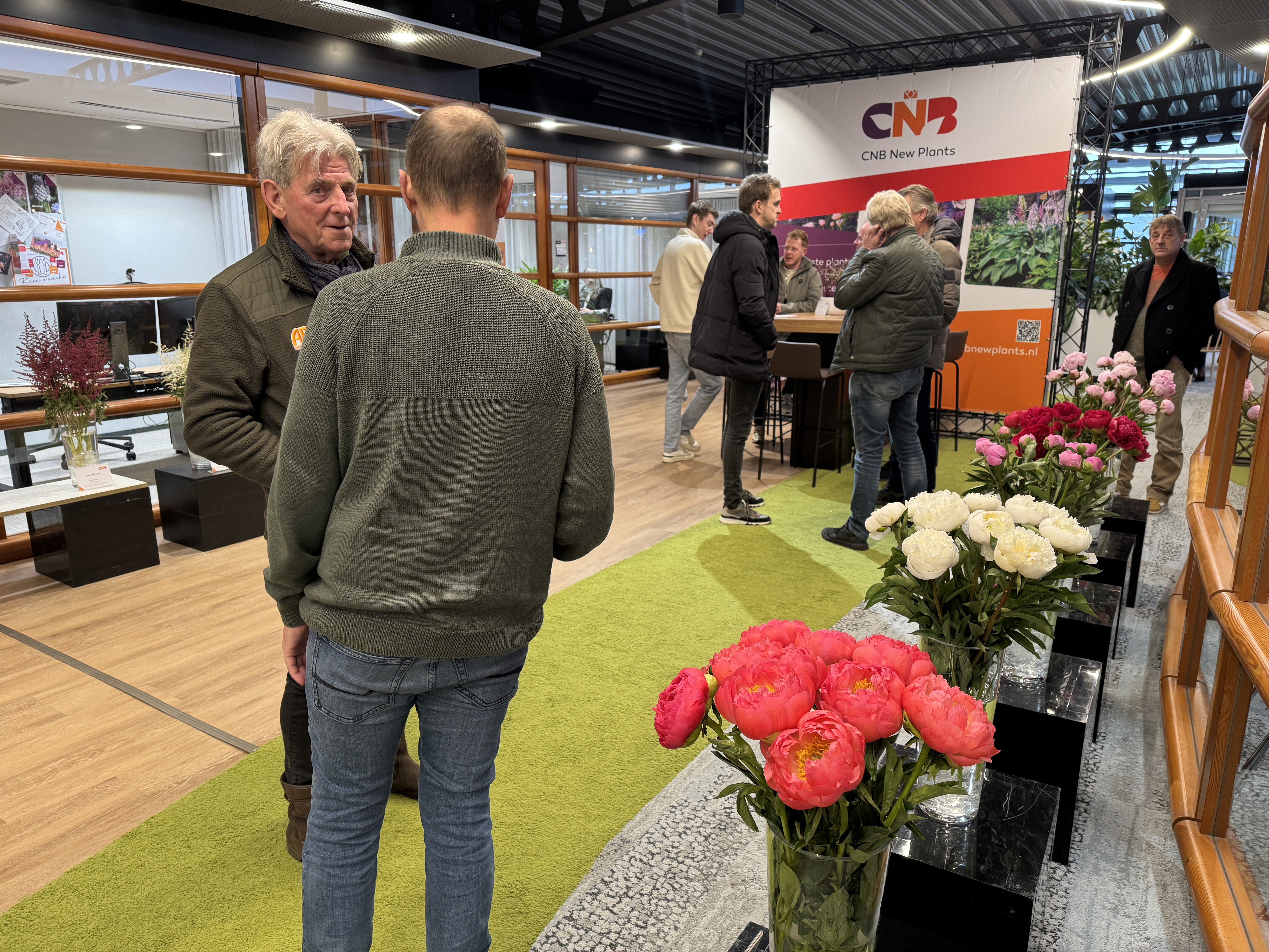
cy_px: 476
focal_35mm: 24
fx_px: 880
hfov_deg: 71.6
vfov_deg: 56.8
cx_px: 634
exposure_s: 1/50
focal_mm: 6.76
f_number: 1.78
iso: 125
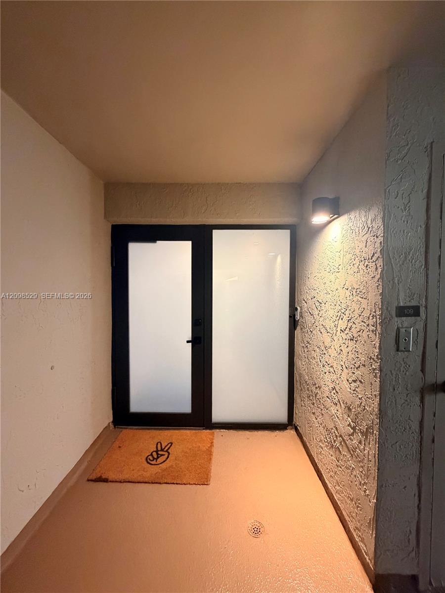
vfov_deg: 102.1
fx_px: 240
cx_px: 222
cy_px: 296
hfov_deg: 85.7
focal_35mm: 14
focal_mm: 2.22
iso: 640
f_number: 2.2
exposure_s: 1/60
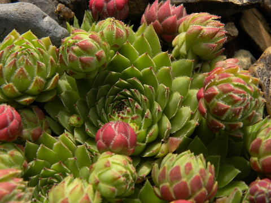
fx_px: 321
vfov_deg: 35.1
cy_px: 102
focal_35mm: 41
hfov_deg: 45.8
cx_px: 136
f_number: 4.5
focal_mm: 7.3
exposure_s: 1/320
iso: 100
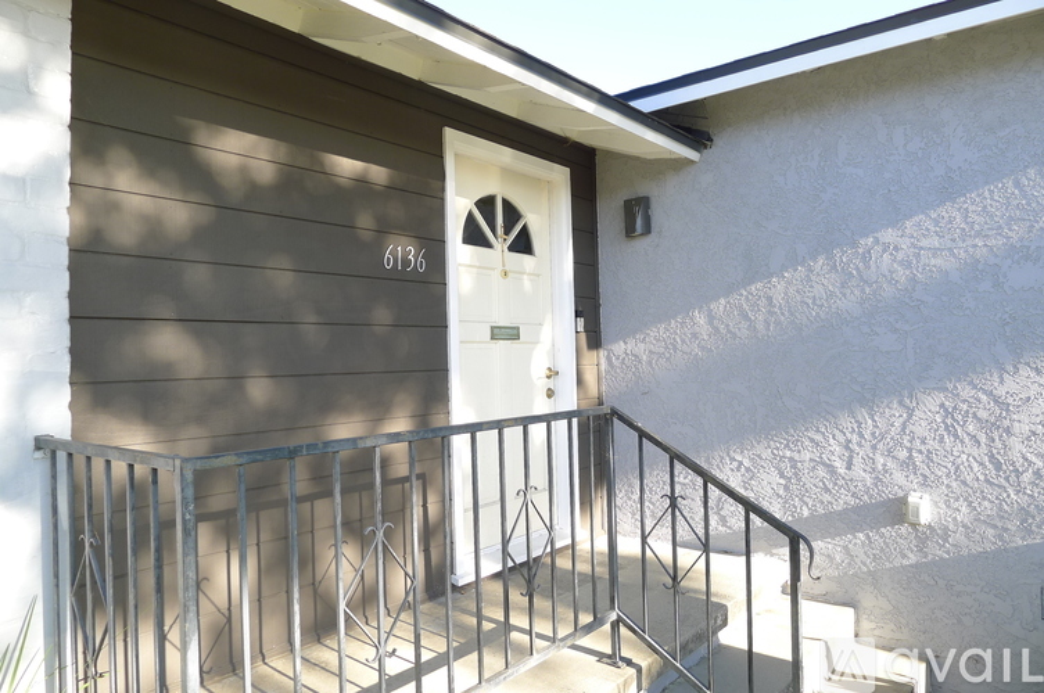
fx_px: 695
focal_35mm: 24
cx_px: 522
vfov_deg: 53.0
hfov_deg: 73.8
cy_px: 346
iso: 80
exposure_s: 1/125
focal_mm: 5.1
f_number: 2.8
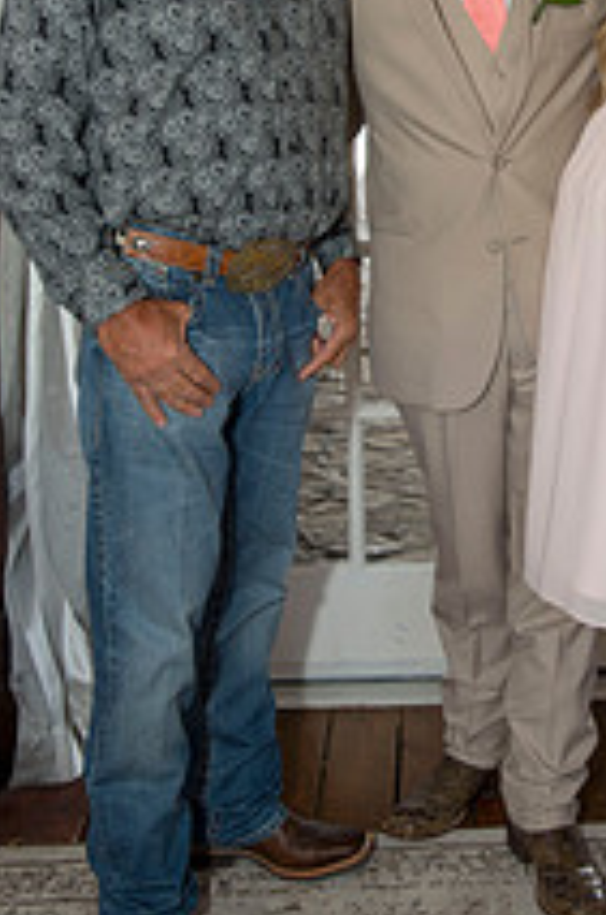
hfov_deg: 24.1
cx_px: 501
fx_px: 1395
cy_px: 215
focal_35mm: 55
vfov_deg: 35.4
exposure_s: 1/100
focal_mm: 26
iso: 200
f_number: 3.2
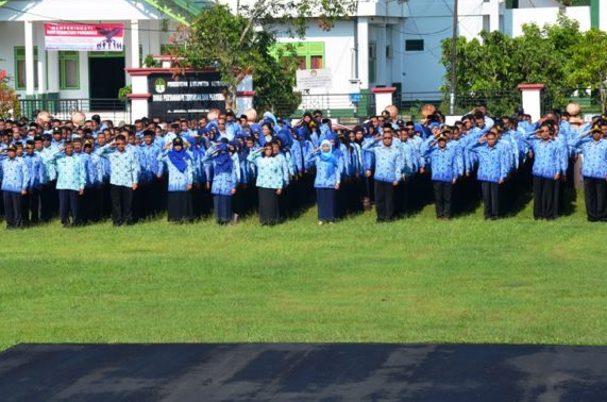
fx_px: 3006
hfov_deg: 11.5
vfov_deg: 7.6
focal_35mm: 179
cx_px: 230
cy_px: 157
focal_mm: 85
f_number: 8
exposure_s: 1/250
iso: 100
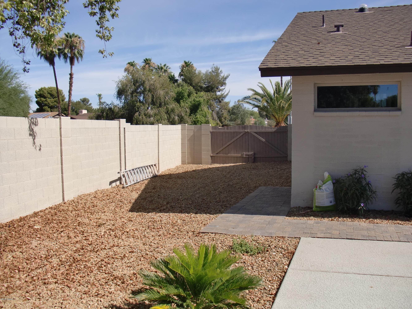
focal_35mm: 36
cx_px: 206
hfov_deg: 51.4
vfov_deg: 39.7
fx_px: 428
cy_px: 154
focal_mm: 6.3
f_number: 7.9
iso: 64
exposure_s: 1/200
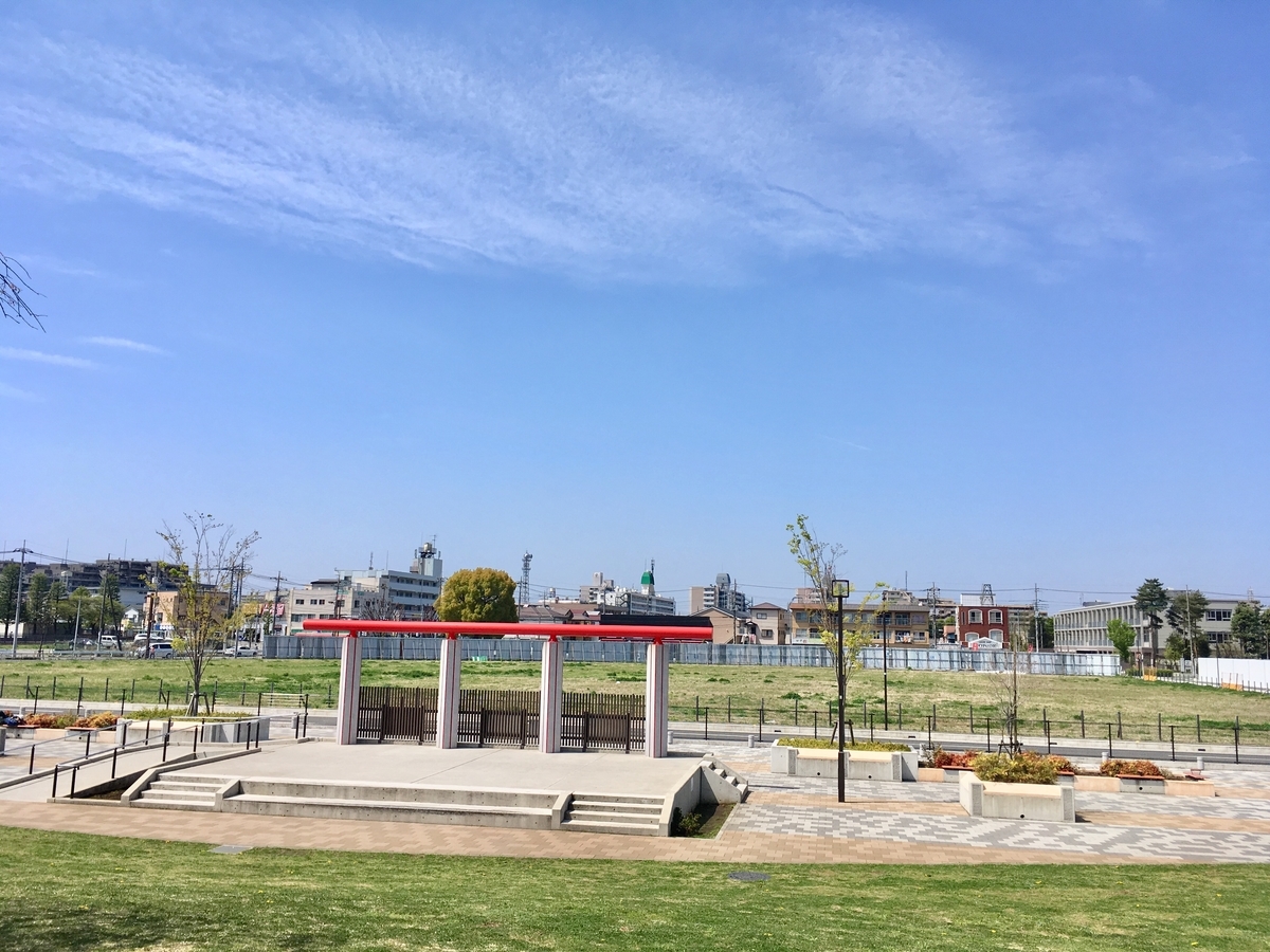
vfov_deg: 48.2
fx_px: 1064
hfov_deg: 61.7
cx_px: 635
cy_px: 476
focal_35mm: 29
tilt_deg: +9.1
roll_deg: -0.6
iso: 25
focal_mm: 4.15
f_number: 2.2
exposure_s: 1/2079
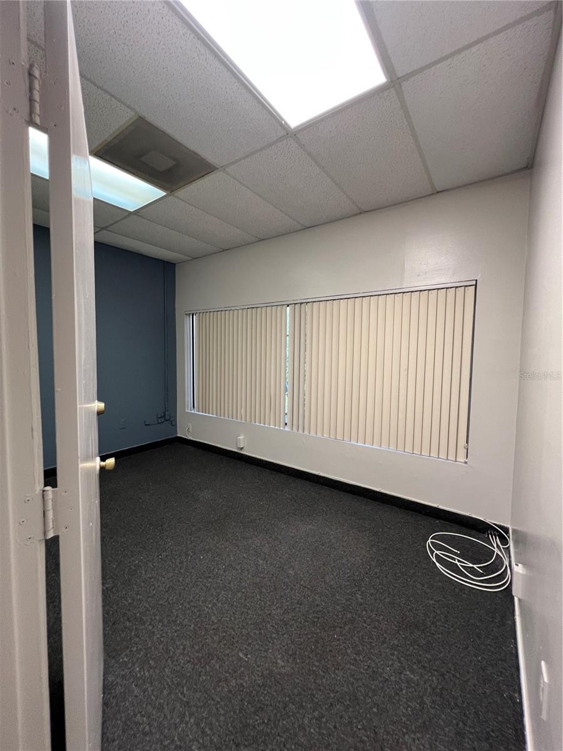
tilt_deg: -2.7
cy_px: 376
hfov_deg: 89.9
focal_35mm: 13
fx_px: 282
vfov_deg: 106.2
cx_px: 282
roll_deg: -0.7
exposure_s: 1/61
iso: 100
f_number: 1.8
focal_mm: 1.57
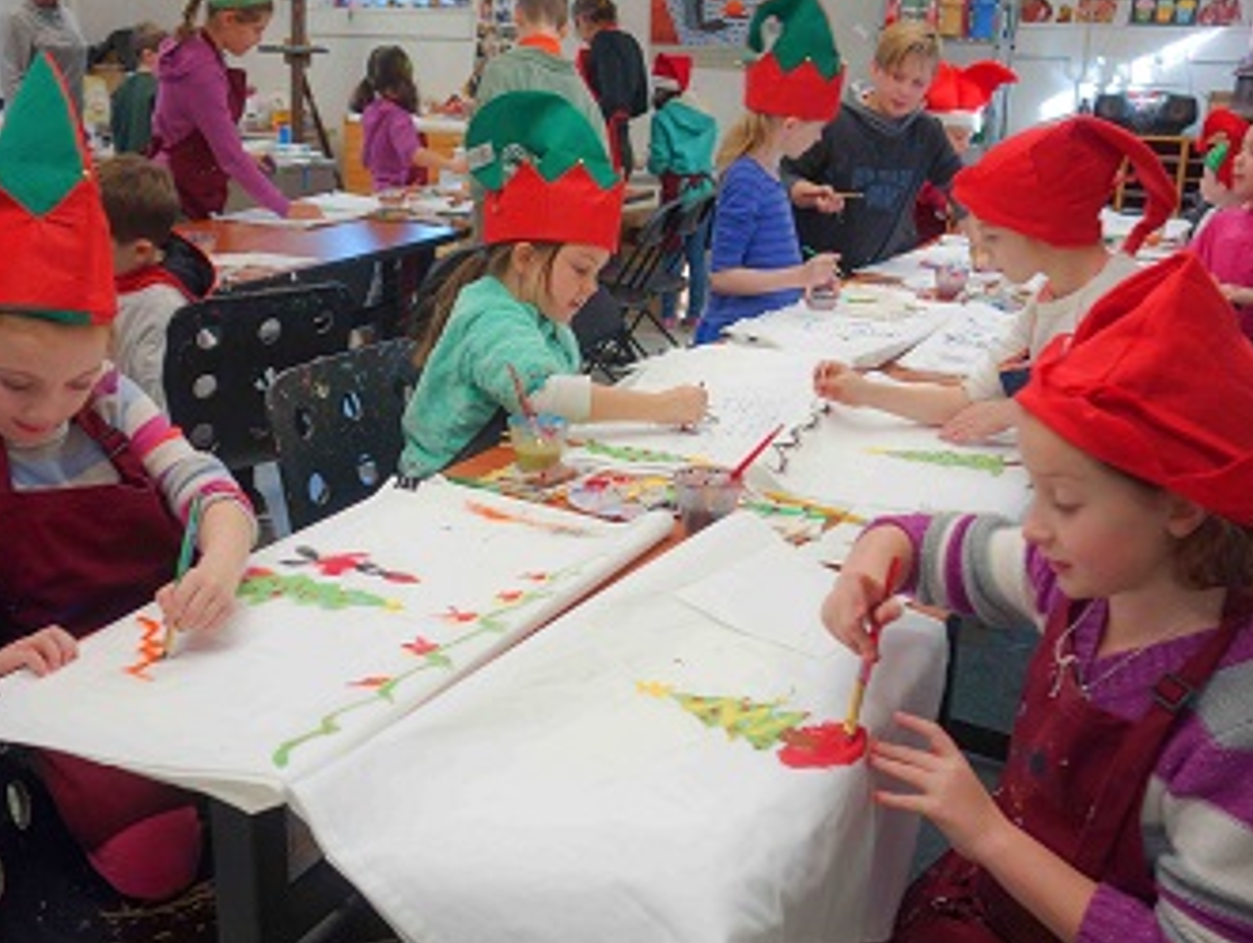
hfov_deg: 47.8
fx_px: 1413
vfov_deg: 36.9
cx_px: 613
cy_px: 477
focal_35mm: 39
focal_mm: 12.94
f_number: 2.8
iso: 125
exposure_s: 1/50
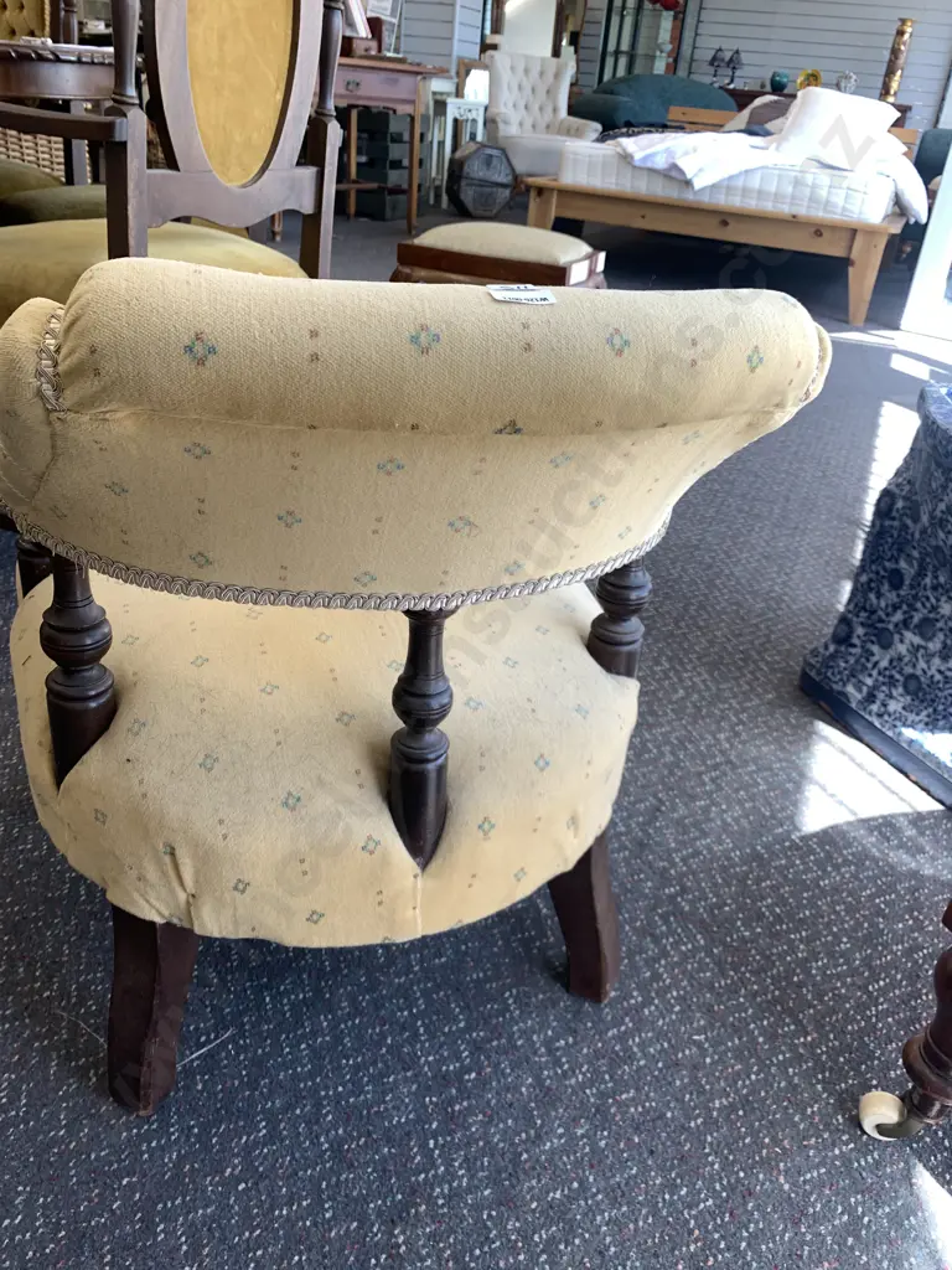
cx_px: 476
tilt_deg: -29.6
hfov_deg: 53.1
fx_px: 953
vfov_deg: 67.3
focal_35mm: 26
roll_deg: -6.6
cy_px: 635
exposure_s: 1/100
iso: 32
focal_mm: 4.25
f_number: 1.8
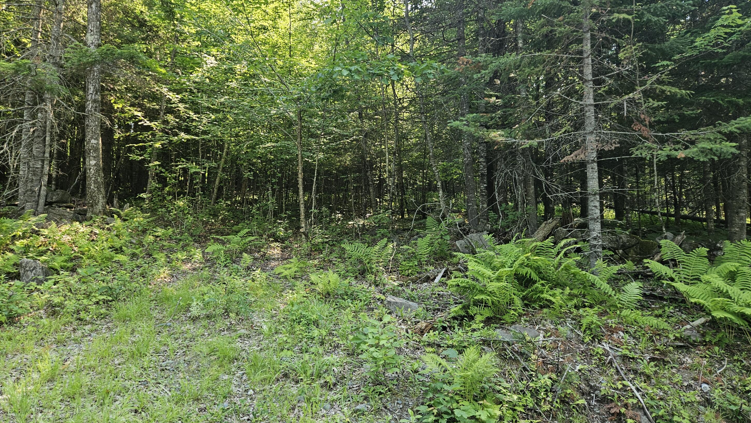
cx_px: 364
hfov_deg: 71.9
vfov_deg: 44.3
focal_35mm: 26
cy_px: 191
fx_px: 518
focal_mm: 5.4
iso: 64
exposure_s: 1/180
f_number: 1.8
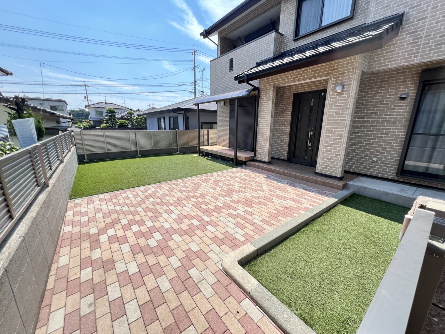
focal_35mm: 13
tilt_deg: -13.5
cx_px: 222
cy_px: 167
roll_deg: -0.7
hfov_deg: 106.2
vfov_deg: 89.9
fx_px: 167
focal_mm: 1.57
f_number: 1.8
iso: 32
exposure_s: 1/515
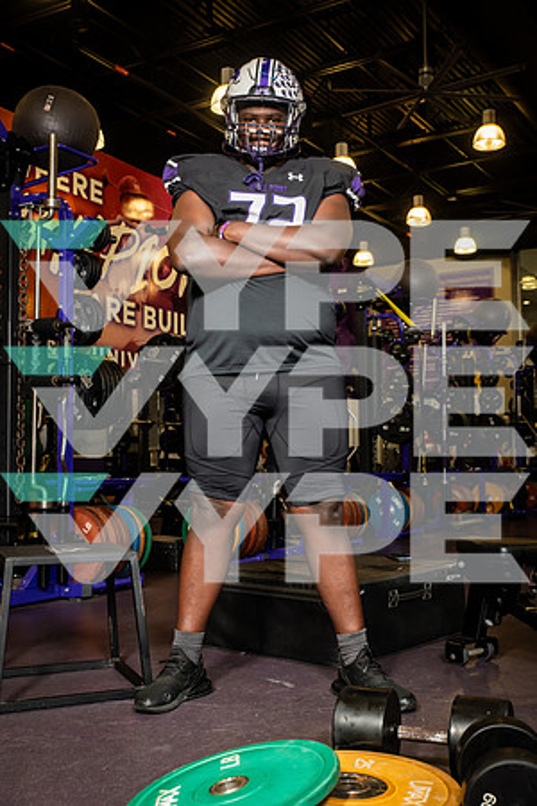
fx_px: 895
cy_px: 403
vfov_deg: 48.5
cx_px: 268
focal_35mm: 40
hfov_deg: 33.4
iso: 500
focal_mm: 40
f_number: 5.6
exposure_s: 1/250
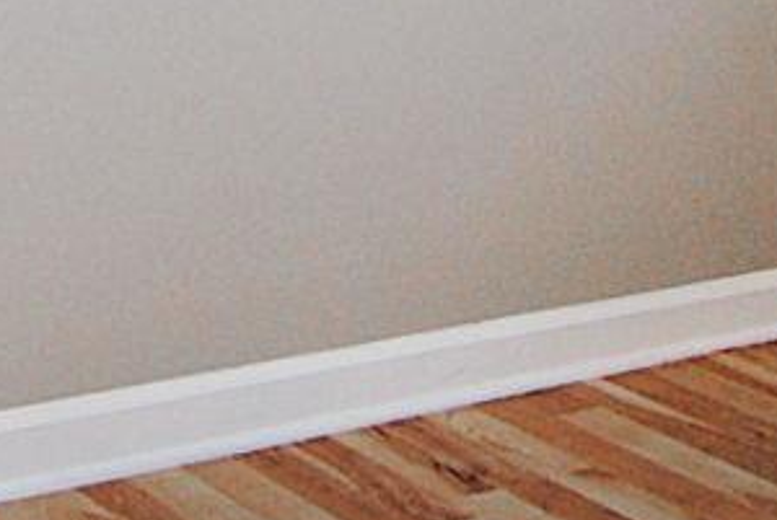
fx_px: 2675
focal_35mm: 124
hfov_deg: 15.8
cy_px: -481
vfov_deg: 10.3
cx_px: 957
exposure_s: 1/60
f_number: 4
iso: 200
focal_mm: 11
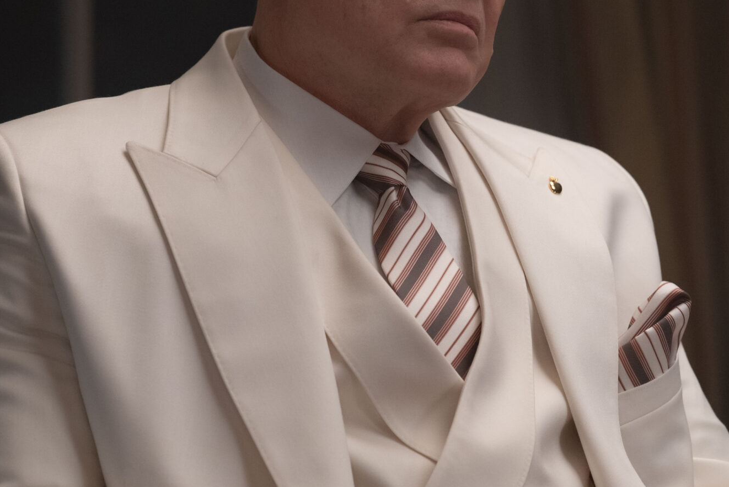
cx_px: 546
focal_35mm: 242
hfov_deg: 8.5
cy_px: 231
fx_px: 4901
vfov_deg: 5.7
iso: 1600
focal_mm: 125
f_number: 3.5
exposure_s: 1/125
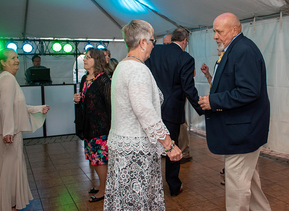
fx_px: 325
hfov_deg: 47.4
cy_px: 87
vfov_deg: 35.9
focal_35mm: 39
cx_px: 186
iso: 800
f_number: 4.5
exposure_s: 1/80
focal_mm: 21
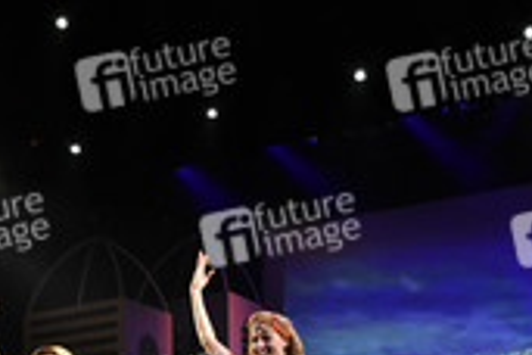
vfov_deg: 16.3
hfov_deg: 25.6
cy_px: 464
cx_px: 198
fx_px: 1167
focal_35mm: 79
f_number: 6.3
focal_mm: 20
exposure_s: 1/160
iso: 3200
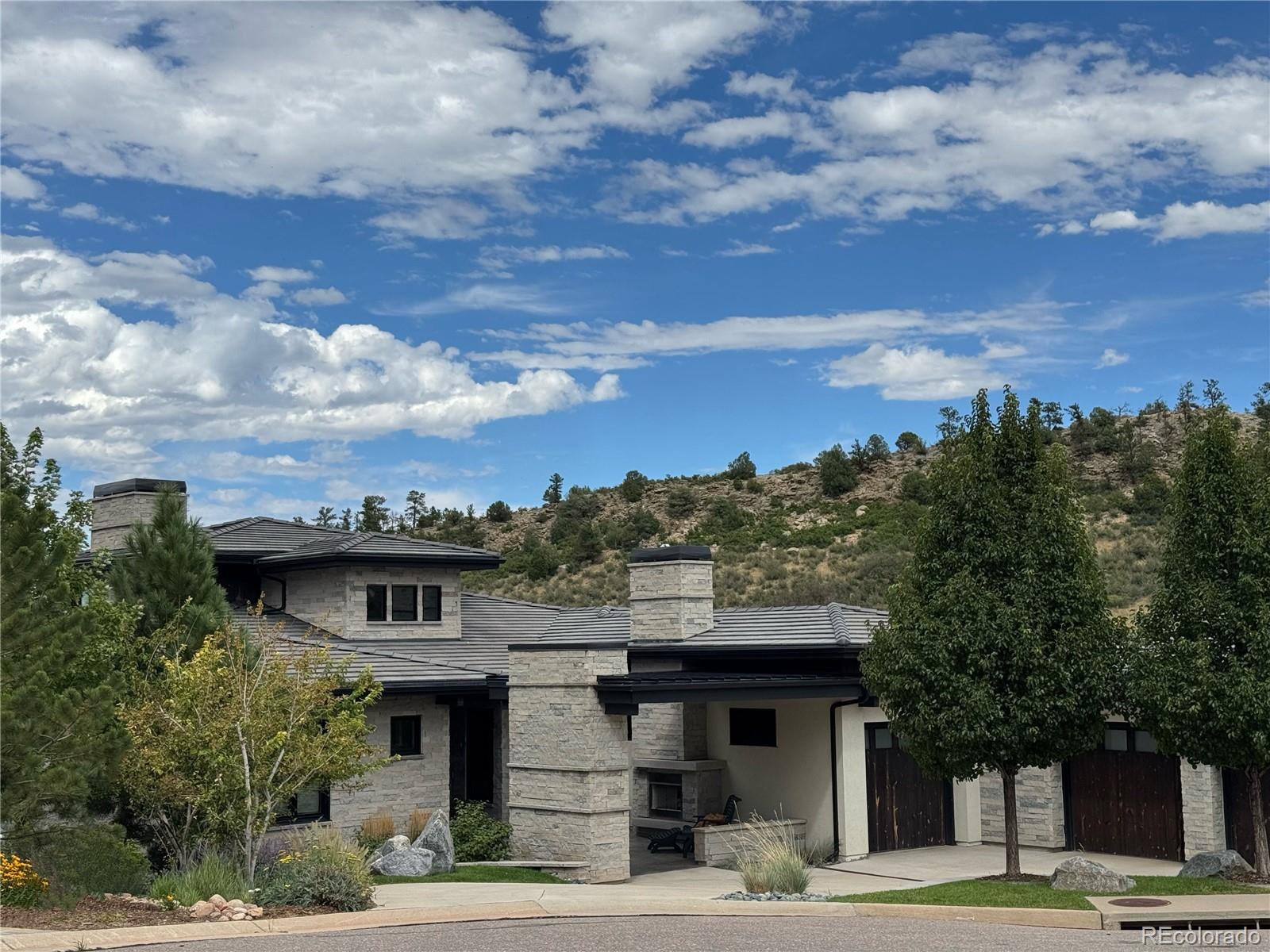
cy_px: 476
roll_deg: +0.8
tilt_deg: +4.6
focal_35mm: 48
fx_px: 1761
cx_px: 635
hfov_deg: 39.7
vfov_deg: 30.3
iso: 64
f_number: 1.78
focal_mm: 6.76
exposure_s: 1/5376
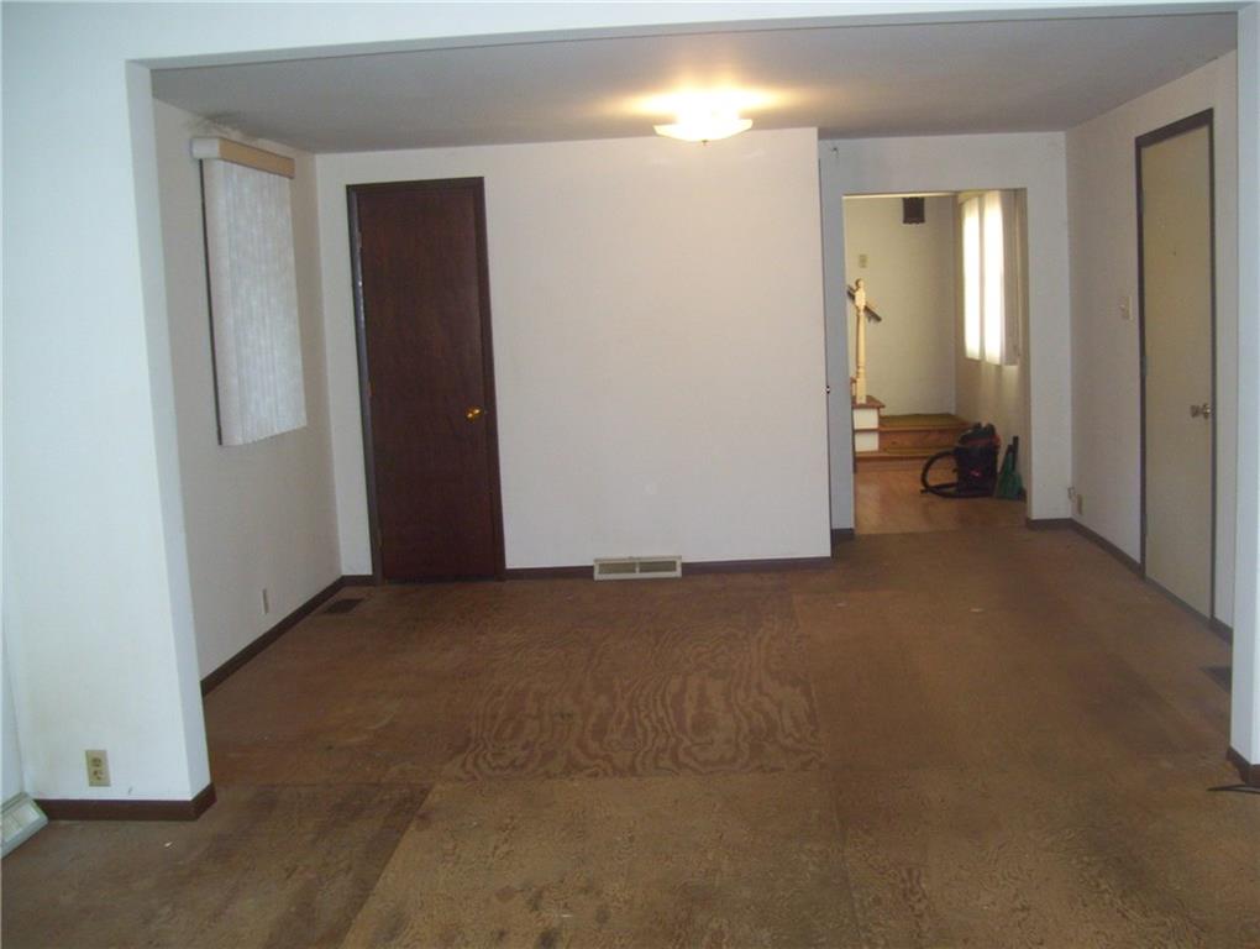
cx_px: 630
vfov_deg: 39.7
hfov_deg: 51.3
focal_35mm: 36
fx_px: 1312
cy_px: 474
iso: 200
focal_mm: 6
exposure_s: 1/60
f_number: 2.7
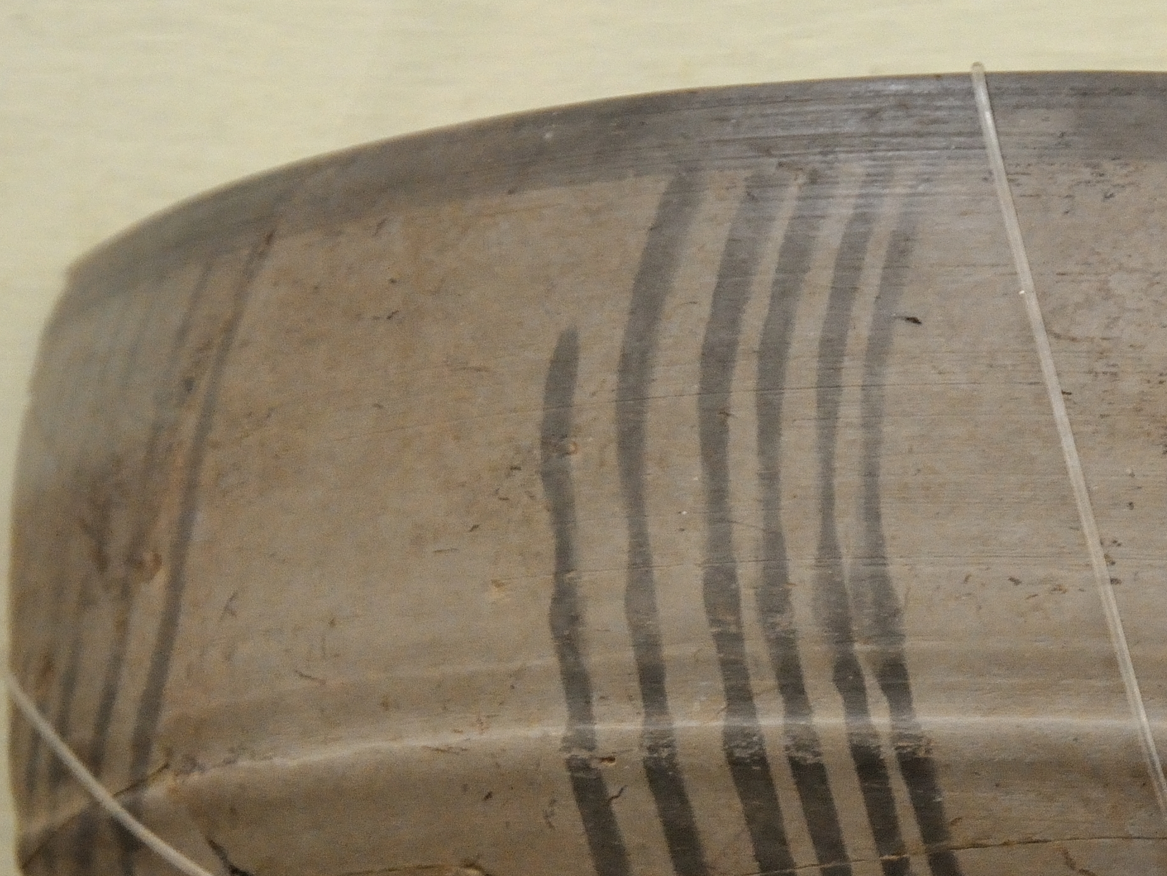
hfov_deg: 10.6
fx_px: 6207
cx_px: 1180
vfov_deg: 8.0
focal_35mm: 184
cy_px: 764
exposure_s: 1/20
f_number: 5.3
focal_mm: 55
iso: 1600
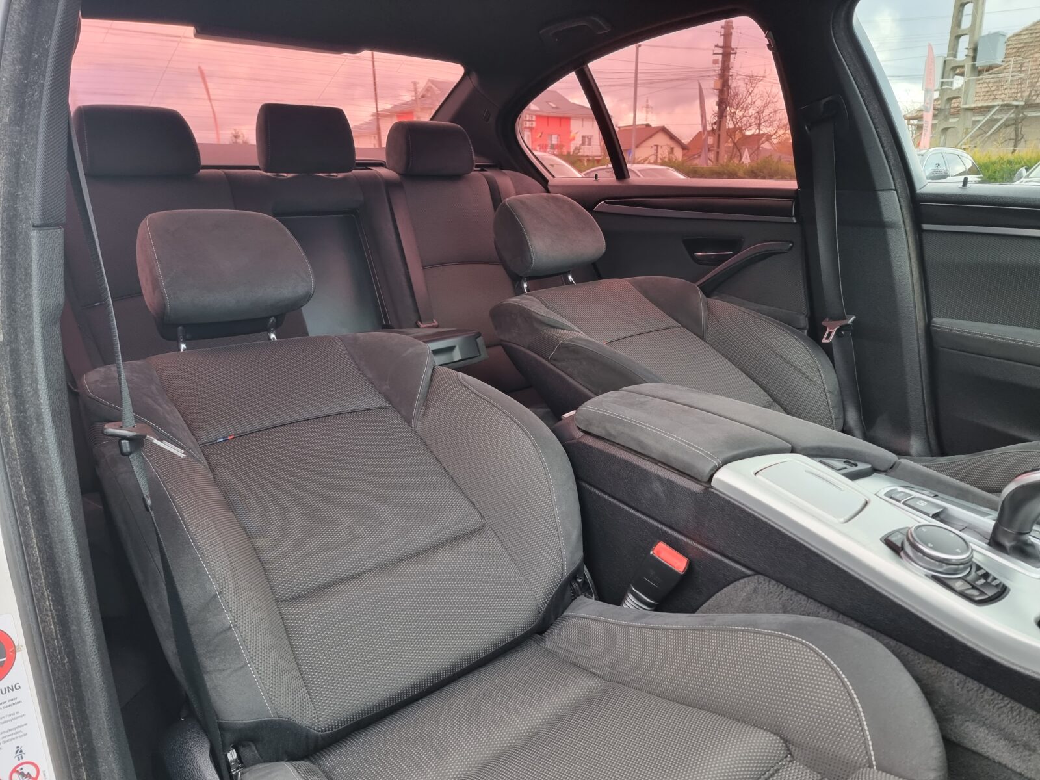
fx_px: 721
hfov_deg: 71.6
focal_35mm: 24
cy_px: 390
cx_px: 520
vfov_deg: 56.8
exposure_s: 1/100
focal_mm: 6.7
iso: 64
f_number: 1.8
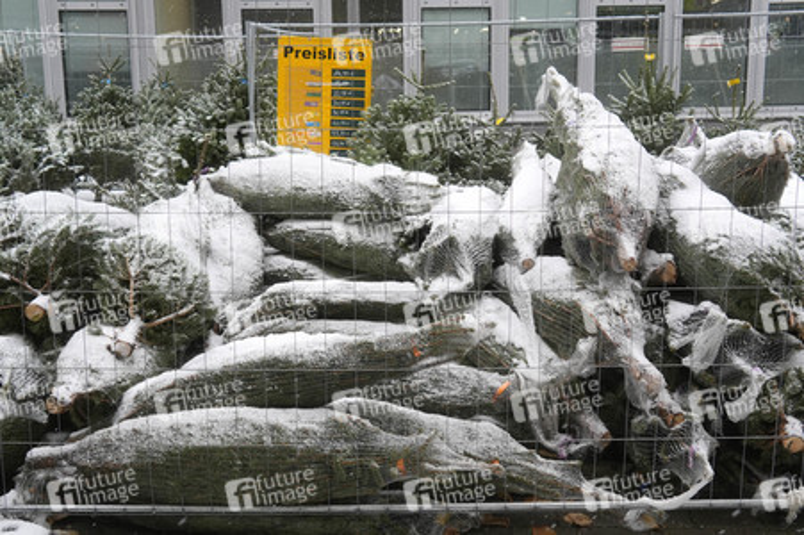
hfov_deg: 43.6
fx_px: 1004
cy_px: 268
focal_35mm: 45
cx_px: 402
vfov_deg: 29.8
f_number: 4.5
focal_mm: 30
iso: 640
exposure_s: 1/200
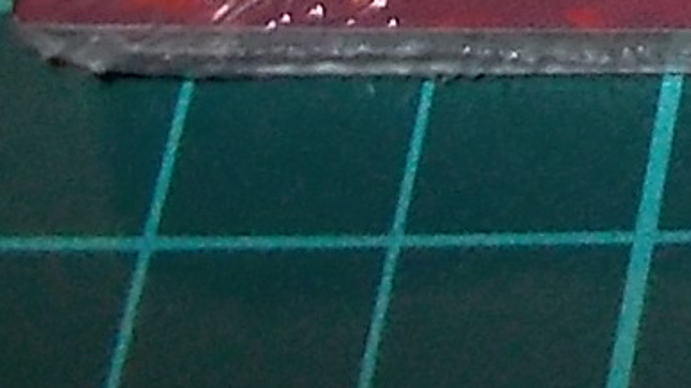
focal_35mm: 186
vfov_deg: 5.8
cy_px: -983
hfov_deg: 10.0
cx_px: 1735
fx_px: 3408
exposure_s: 1/30
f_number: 3.3
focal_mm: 4.1
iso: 200
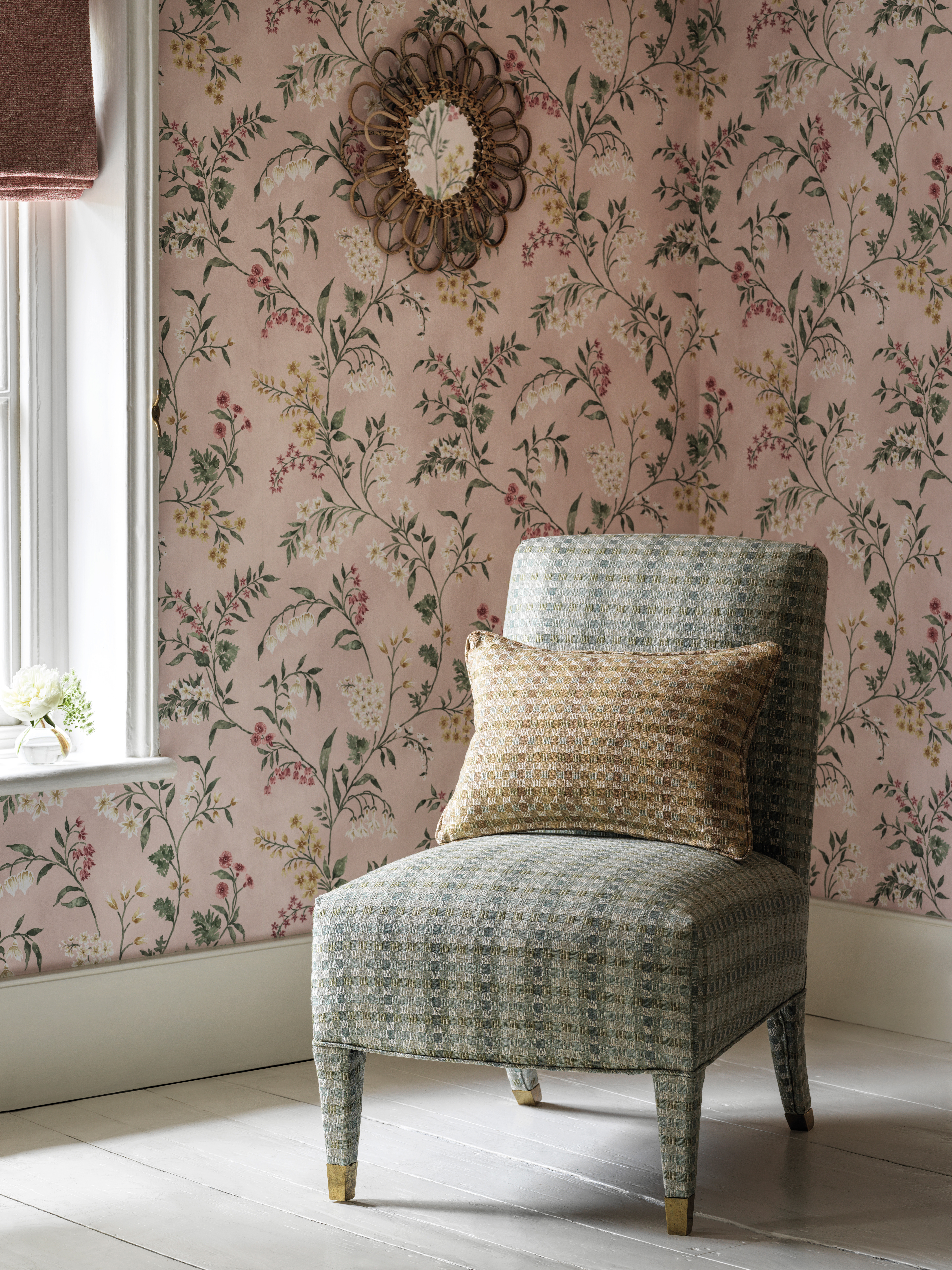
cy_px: 635
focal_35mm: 94
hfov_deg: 15.7
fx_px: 3448
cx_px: 476
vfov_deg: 20.9
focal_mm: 120
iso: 100
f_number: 11
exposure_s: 1/4
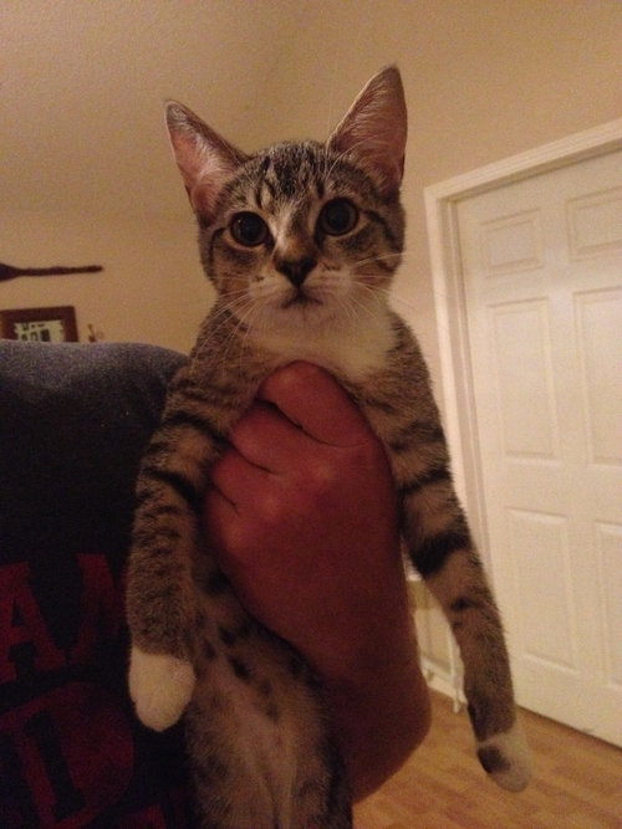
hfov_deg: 40.7
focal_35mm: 35
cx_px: 311
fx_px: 839
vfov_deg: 52.6
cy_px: 414
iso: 800
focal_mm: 4.28
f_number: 2.4
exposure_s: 1/15
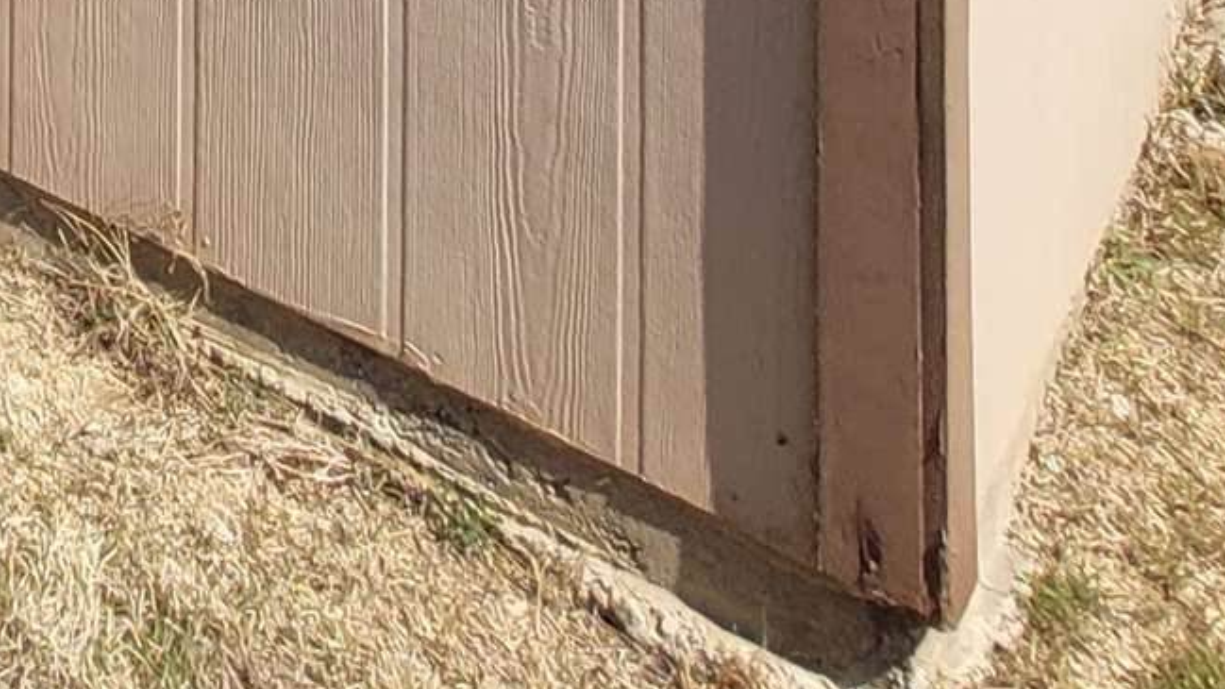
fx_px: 2176
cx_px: -653
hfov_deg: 24.1
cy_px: -1252
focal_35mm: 67
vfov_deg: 11.8
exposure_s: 1/1336
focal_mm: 1.74
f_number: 2.2
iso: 40
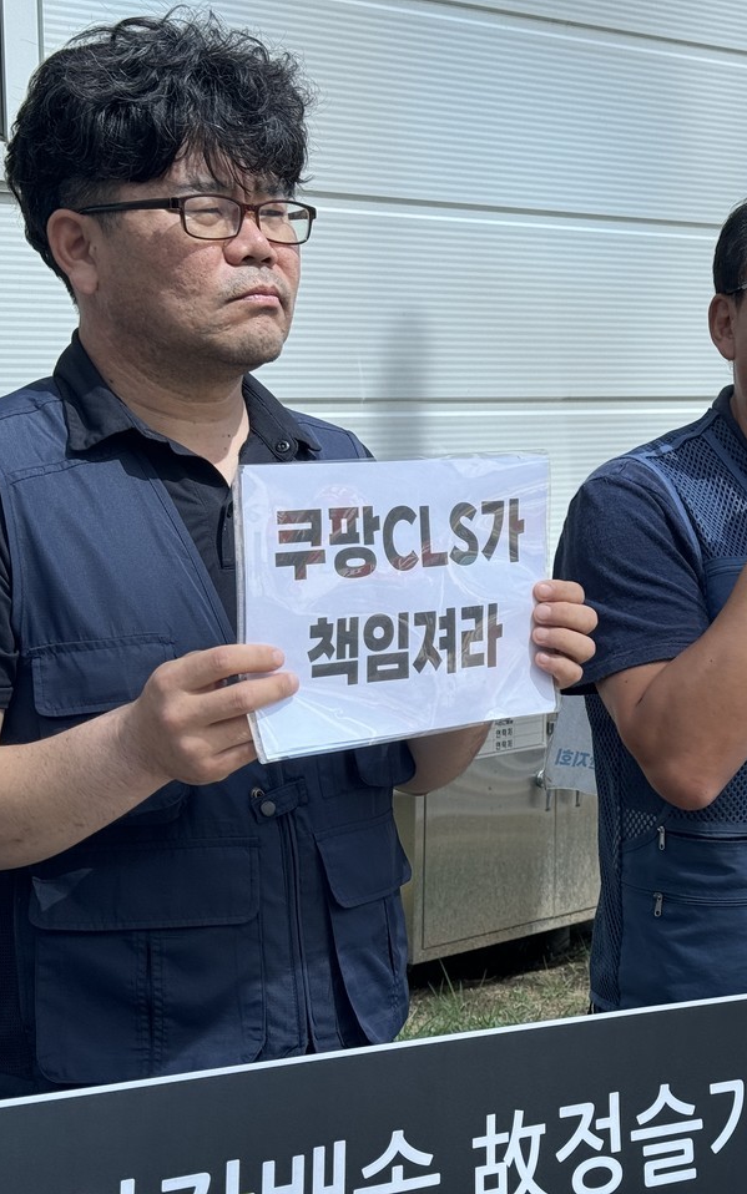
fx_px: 2214
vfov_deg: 30.2
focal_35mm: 68
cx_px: 747
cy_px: 597
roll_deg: -0.7
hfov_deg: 18.6
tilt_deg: -6.5
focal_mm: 6.76
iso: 64
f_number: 1.78
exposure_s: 1/952
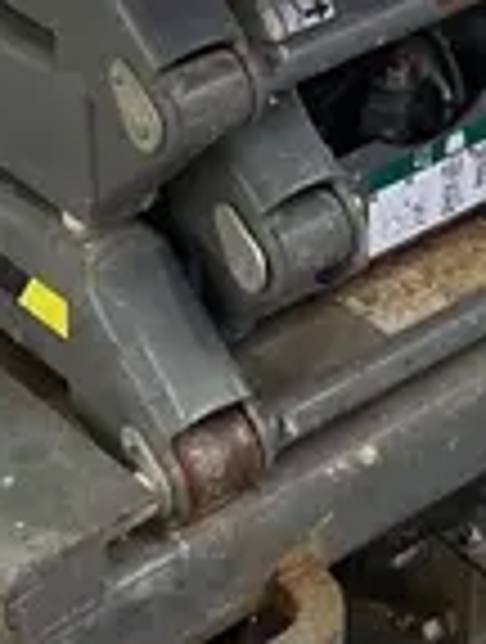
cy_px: -637
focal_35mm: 133
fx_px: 2479
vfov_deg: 12.9
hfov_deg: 11.0
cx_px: 616
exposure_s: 1/60
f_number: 1.8
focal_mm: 4.25
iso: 320
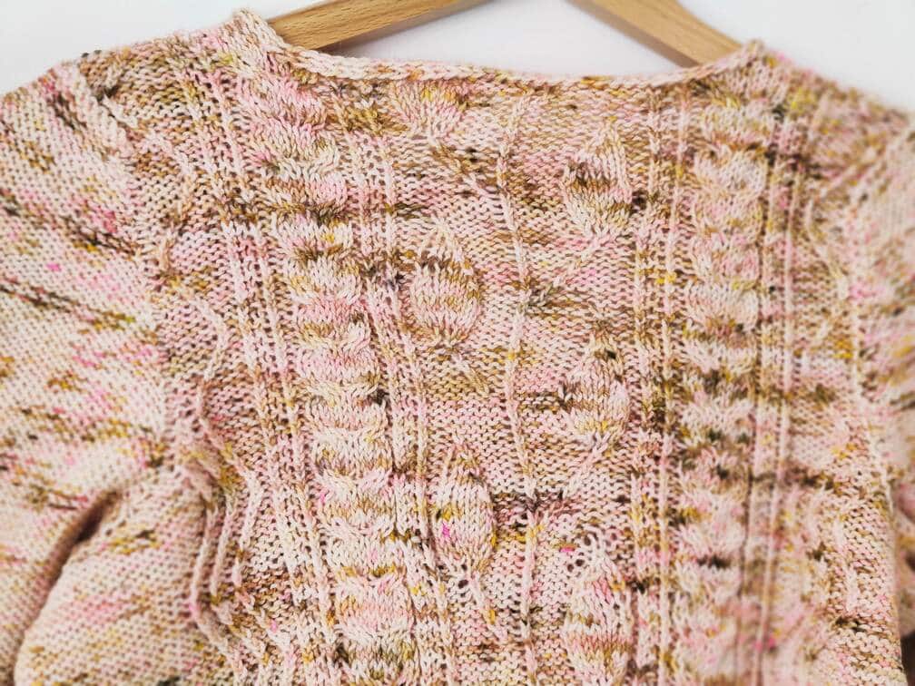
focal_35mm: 41
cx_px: 458
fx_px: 1084
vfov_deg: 35.1
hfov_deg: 45.8
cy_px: 343
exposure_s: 1/100
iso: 138
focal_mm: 8.16
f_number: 2
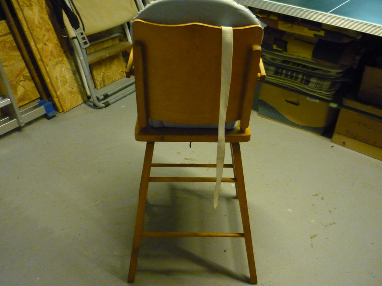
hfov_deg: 55.4
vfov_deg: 42.9
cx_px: 191
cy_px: 143
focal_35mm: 33
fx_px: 364
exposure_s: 1/13
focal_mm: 5.5
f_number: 2.8
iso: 800
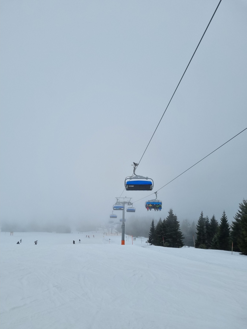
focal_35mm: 26
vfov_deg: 67.3
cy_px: 164
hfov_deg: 53.1
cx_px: 124
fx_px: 247
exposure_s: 1/3856
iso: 50
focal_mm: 5.4
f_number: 1.8
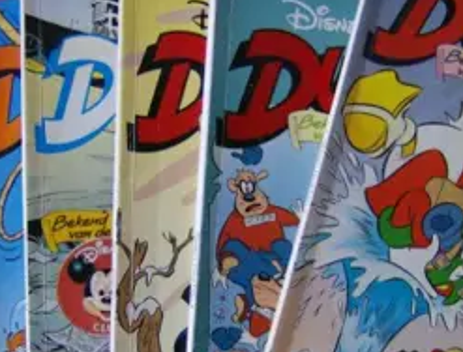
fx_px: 928
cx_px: 194
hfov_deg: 28.0
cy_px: 243
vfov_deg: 21.4
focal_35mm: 69
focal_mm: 6
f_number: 2.8
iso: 187
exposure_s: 1/64
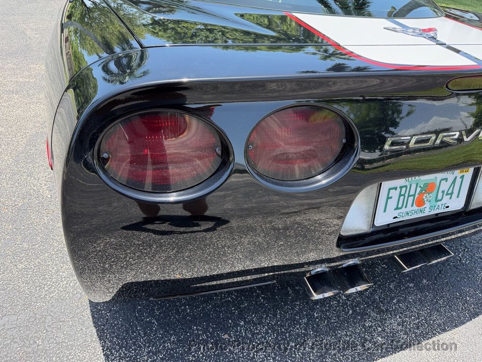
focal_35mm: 24
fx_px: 334
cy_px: 181
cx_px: 241
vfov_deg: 56.8
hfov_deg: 71.6
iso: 100
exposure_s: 1/788
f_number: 1.78
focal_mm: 6.76
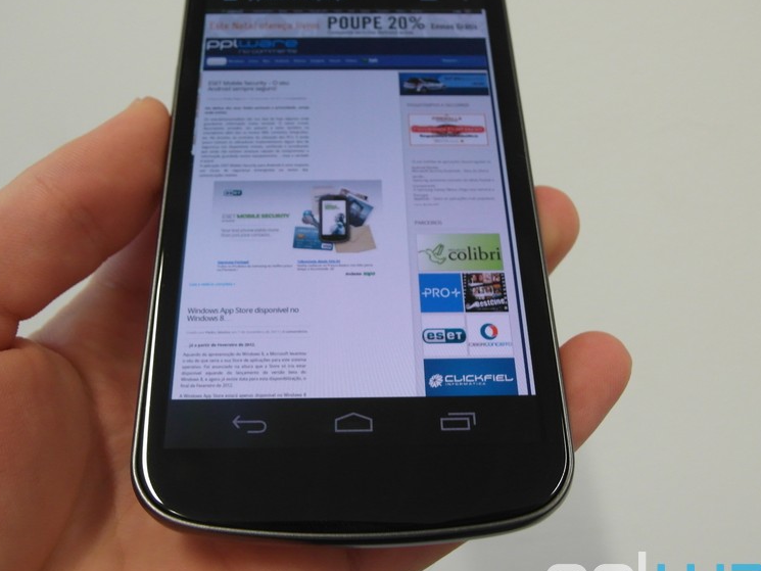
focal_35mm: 33
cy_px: 250
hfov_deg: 55.3
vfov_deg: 42.9
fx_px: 726
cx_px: 360
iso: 120
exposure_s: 1/45
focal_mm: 5.2
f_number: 2.5
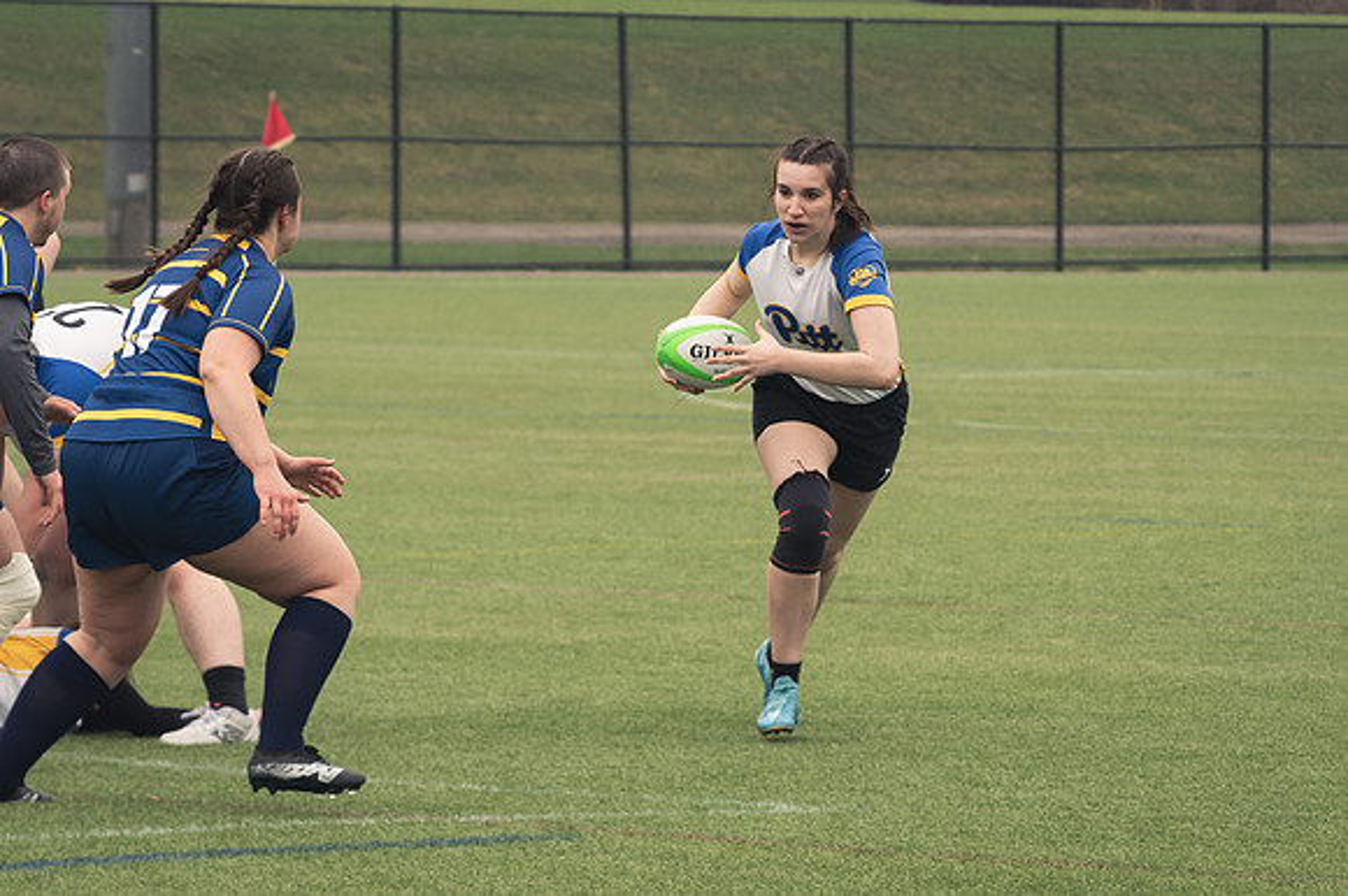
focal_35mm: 308
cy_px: 448
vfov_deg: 4.5
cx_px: 888
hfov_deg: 6.7
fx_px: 11534
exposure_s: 1/800
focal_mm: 150
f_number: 6.3
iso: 500
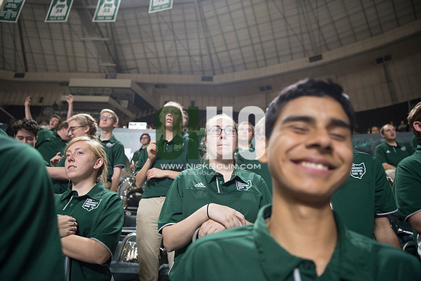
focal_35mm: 24
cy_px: 140
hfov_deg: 73.7
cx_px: 210
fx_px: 281
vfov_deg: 53.2
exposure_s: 1/200
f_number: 2.8
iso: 2000
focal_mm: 24
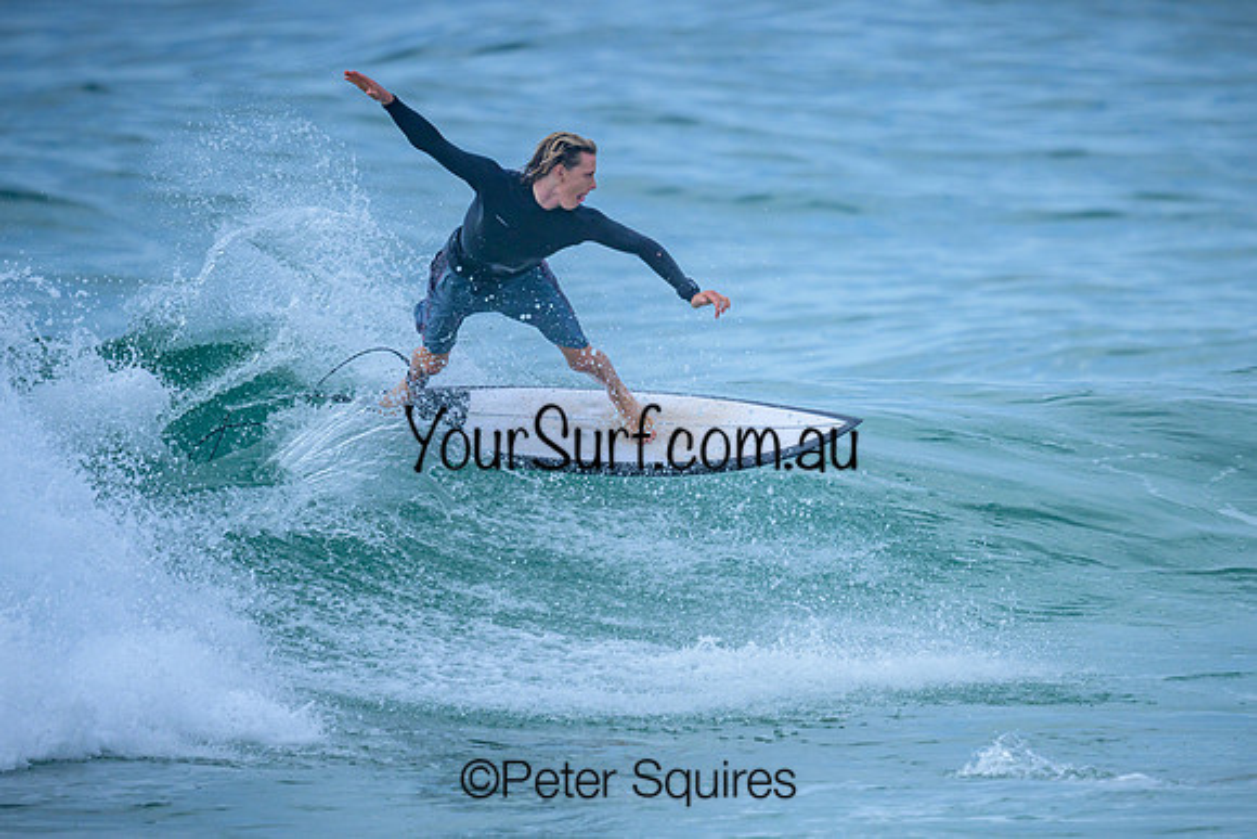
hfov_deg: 1.9
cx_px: 686
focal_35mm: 1073
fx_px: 37473
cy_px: 460
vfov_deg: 1.3
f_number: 6.3
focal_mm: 800
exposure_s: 1/3200
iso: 360
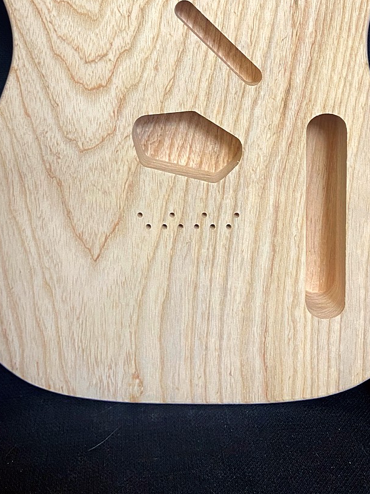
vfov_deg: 40.2
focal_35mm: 45
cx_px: 196
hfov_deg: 32.2
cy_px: 94
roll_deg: +1.5
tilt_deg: -11.1
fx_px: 641
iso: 160
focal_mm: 4.25
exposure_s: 1/60
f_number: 1.8
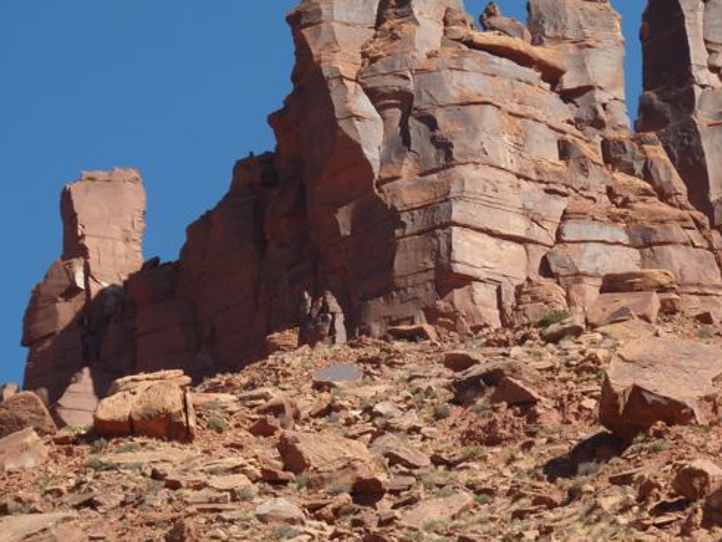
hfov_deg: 10.3
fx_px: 4007
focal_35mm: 192
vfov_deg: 7.7
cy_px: 200
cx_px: 467
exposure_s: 1/320
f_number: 4.5
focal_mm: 24.1
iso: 80
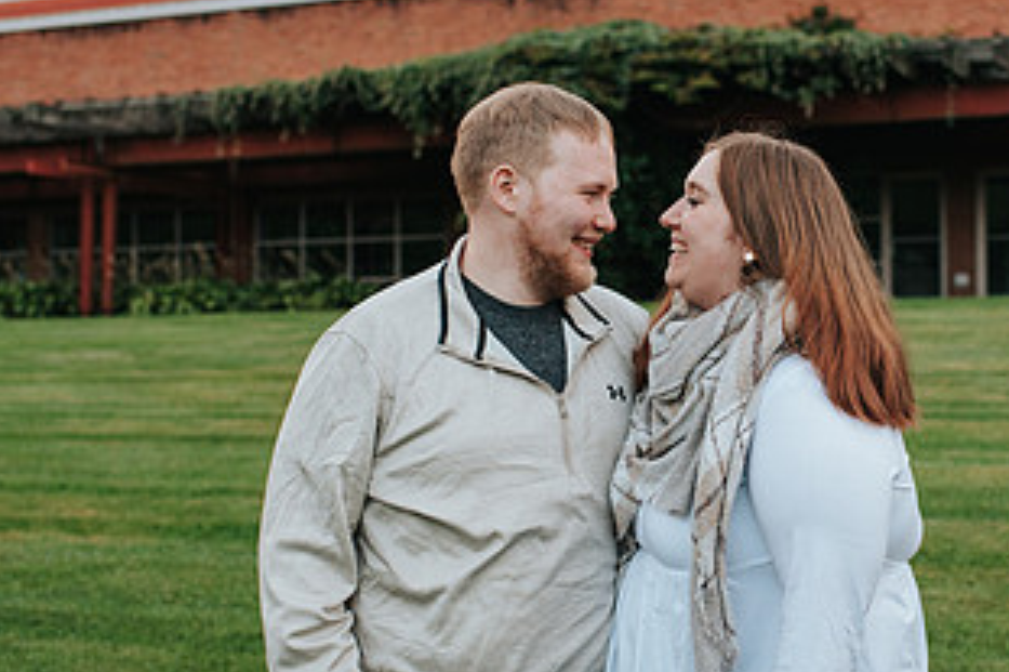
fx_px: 1961
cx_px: 688
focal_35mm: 70
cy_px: 375
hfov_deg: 28.6
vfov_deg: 19.4
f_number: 3.2
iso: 1000
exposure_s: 1/640
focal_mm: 35
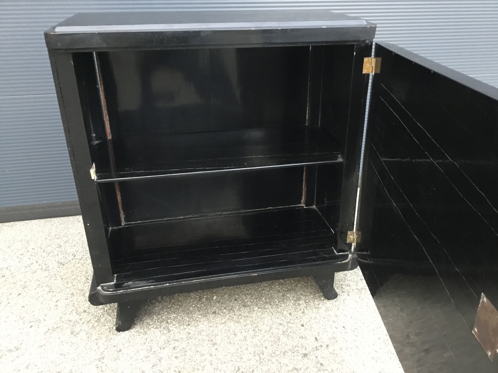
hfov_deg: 58.4
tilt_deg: -24.0
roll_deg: -1.0
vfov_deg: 45.4
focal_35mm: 31
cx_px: 249
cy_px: 186
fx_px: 446
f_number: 2.4
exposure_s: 1/33
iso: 160
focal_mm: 3.3
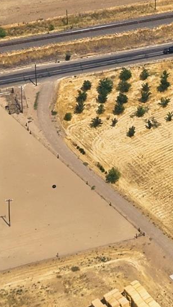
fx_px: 970
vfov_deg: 15.9
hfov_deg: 10.1
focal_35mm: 119
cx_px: 183
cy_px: -205
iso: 110
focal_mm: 8.7
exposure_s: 1/5000
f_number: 1.8
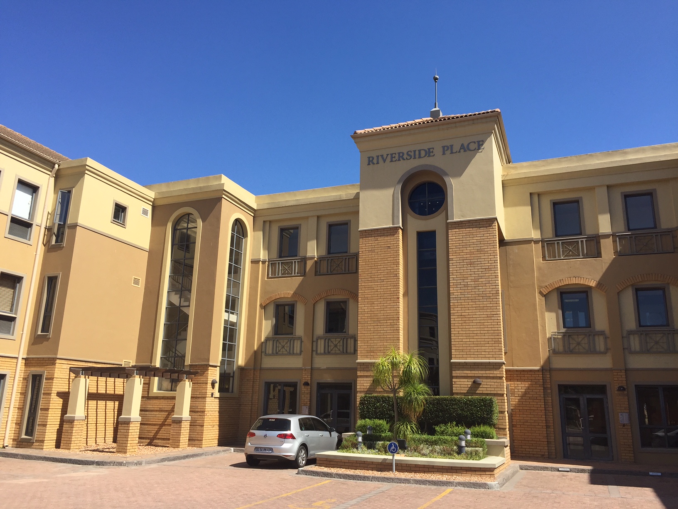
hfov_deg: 61.7
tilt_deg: +14.6
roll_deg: -2.1
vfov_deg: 48.2
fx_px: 568
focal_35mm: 29
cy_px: 254
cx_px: 339
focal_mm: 4.15
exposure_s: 1/1647
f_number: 2.2
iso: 32
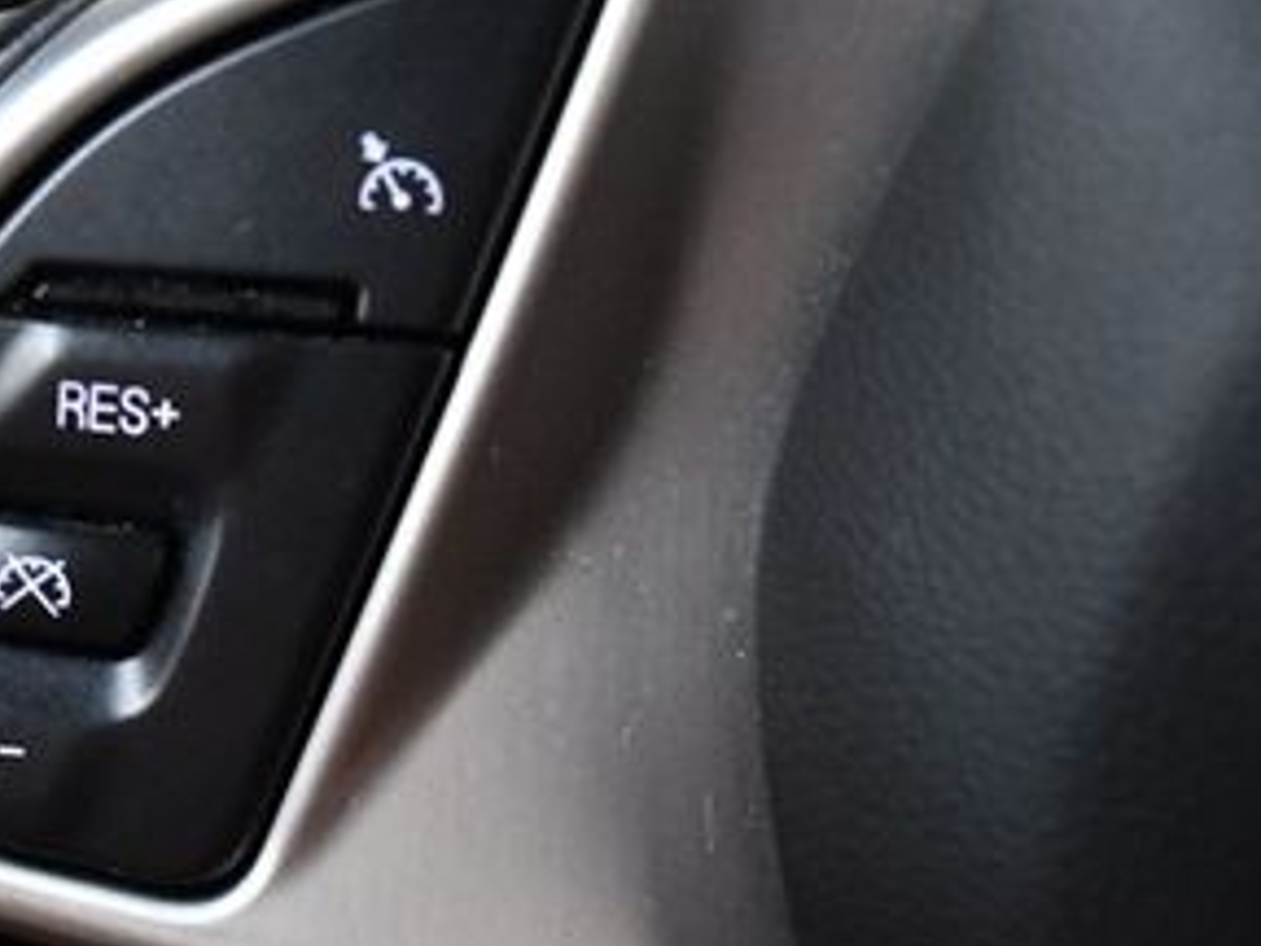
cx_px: 118
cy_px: 504
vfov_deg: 22.9
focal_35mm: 64
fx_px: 2331
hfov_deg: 29.0
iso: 6400
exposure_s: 1/60
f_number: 3.8
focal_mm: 20
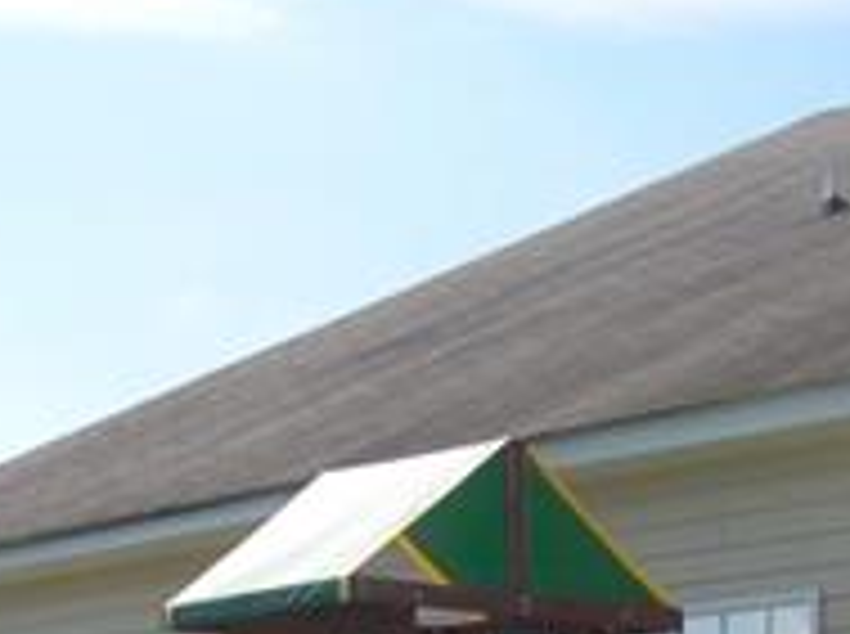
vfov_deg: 11.0
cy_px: 944
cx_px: 144
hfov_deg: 15.2
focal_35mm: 129
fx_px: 3162
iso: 100
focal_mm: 8
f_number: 7.6
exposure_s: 1/149
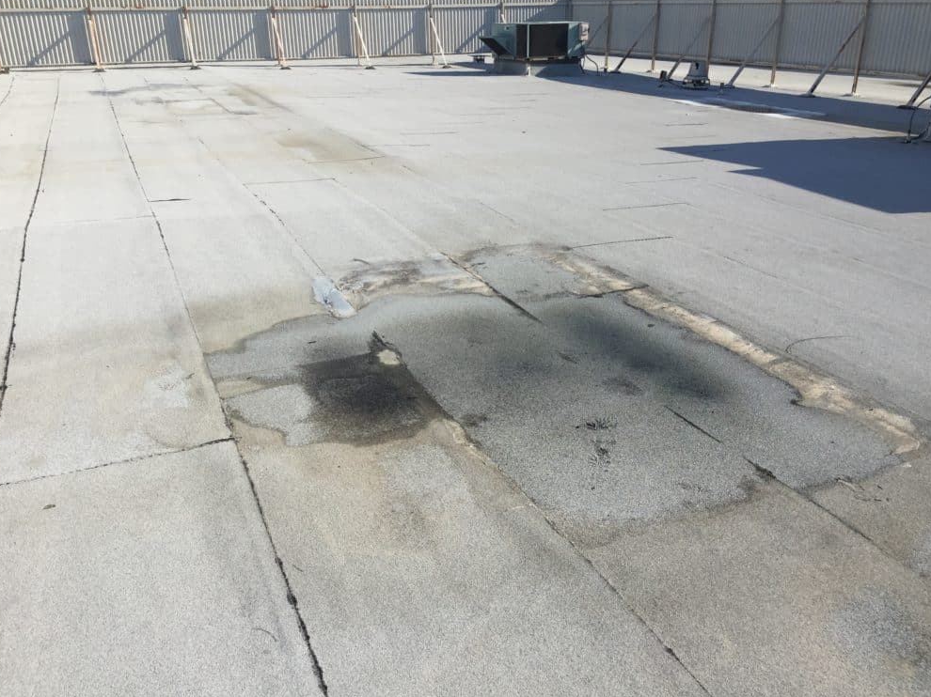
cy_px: 354
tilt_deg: -21.1
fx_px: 807
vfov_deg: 46.8
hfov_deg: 60.0
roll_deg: +1.0
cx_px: 467
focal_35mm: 30
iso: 32
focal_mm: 4.15
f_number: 2.2
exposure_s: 1/2083
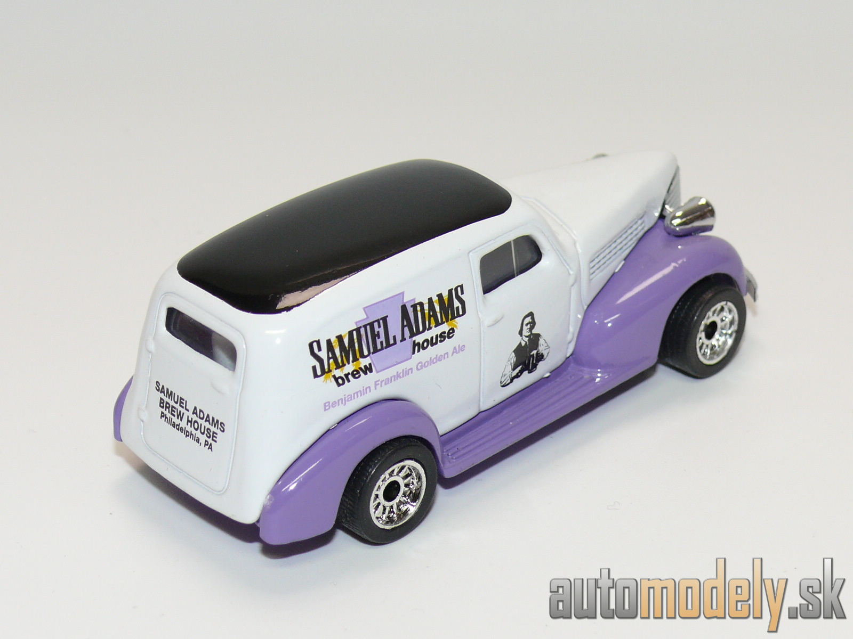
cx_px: 426
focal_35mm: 97
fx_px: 2390
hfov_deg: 20.2
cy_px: 320
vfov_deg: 15.2
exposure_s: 1/30
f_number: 4
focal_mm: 13.1
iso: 100
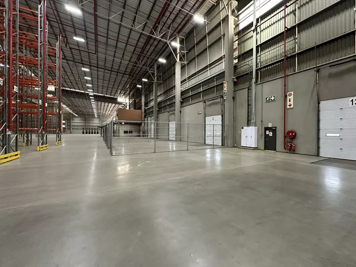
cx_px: 178
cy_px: 134
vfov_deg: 85.7
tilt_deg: -2.0
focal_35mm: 14
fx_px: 144
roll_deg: +2.5
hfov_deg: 102.1
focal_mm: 2.22
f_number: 2.2
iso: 320
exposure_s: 1/50
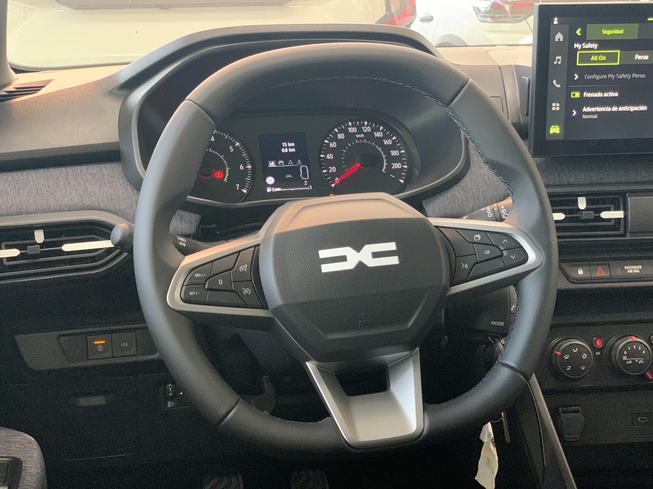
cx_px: 326
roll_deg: +0.8
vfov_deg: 28.0
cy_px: 244
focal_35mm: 52
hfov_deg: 36.8
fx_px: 981
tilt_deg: -14.8
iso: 250
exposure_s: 1/45
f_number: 2.4
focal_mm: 6
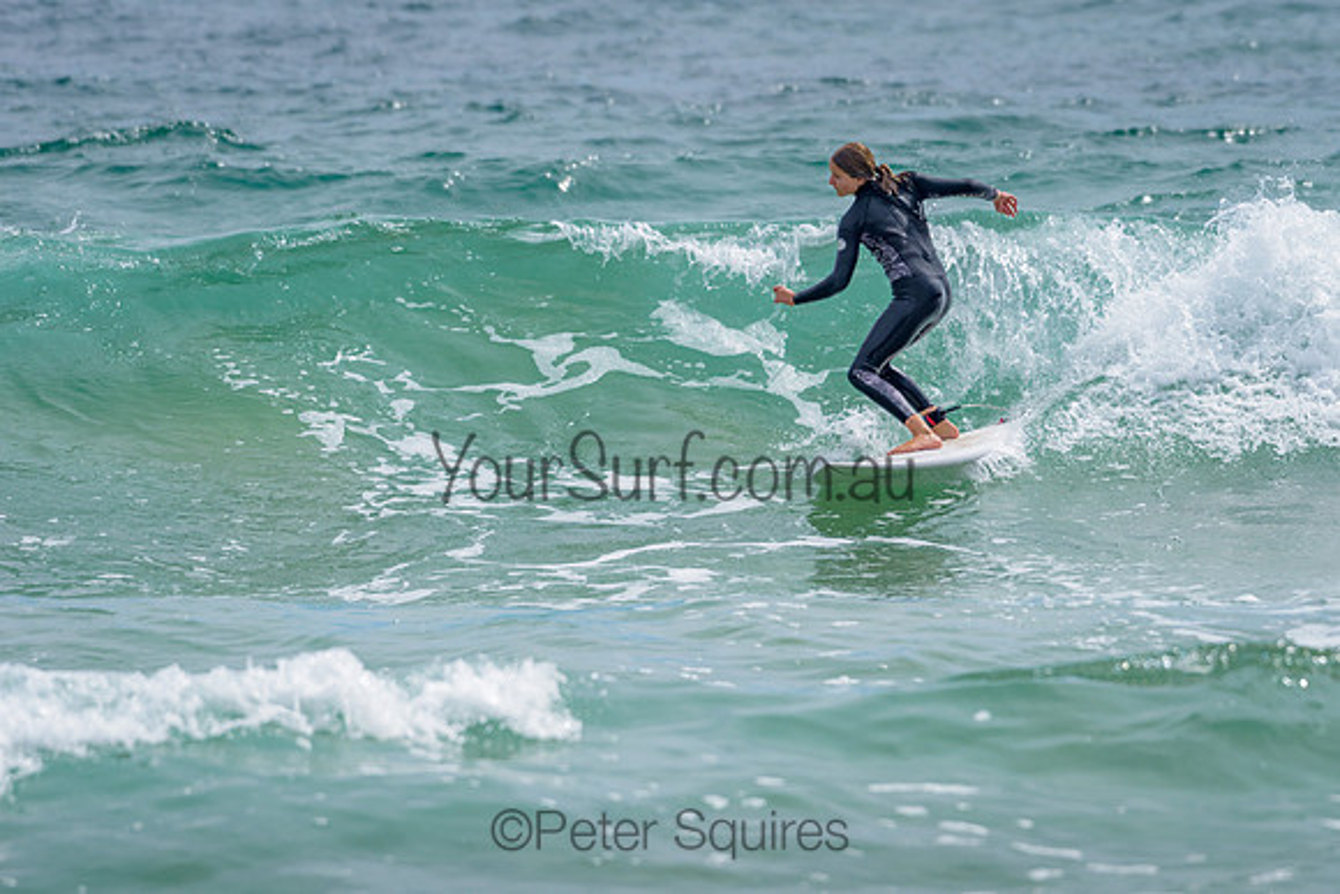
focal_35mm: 417
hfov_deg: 4.9
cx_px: 821
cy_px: 406
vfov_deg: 3.3
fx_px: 15508
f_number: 5.6
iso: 125
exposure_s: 1/2000
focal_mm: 340
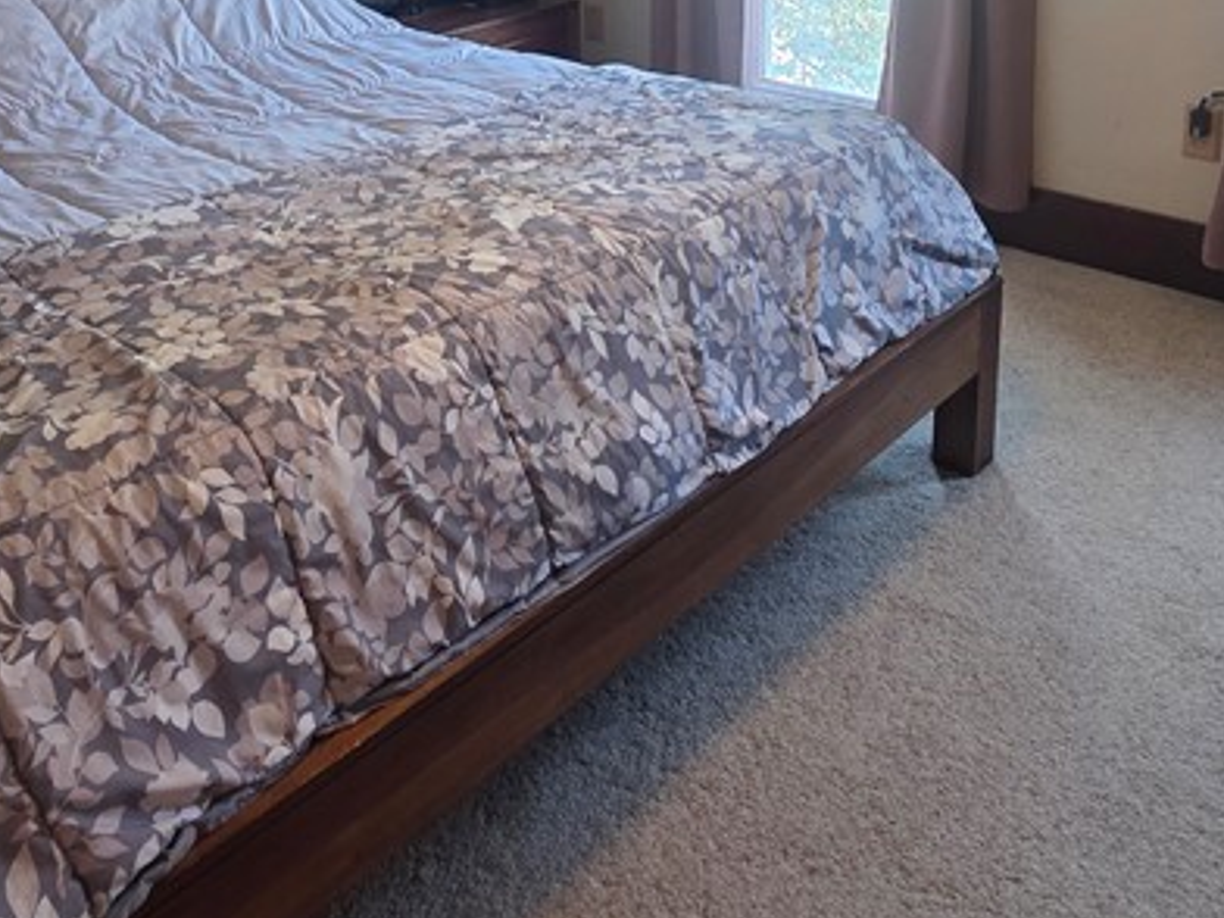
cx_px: 556
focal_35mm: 34
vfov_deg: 37.2
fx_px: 1202
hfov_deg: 53.9
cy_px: -9
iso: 160
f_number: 1.9
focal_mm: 2.2
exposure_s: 1/60
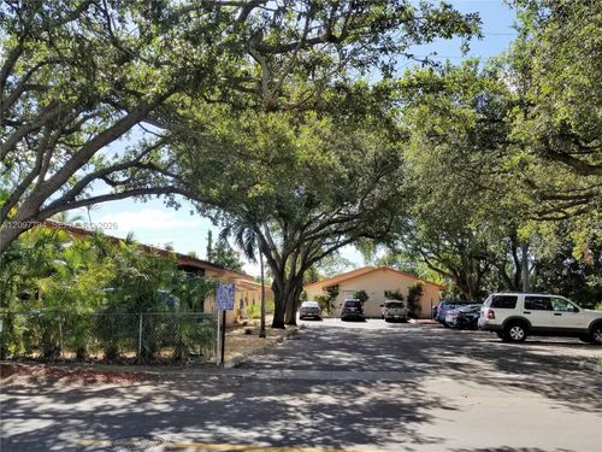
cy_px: 226
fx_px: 452
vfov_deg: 53.1
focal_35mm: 26
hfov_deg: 67.3
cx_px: 301
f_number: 1.7
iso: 50
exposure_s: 1/2037
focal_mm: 4.25
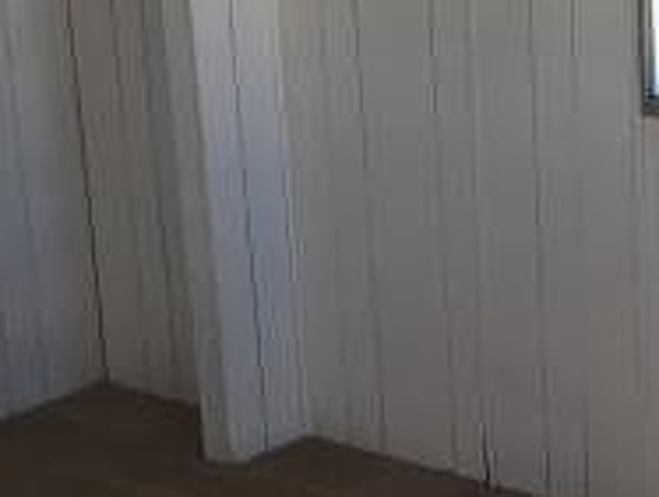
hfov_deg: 19.4
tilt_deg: -17.8
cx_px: 589
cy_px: 310
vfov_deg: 15.0
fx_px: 1888
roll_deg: +1.7
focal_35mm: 99
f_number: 2.2
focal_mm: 4.15
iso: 40
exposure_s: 1/120
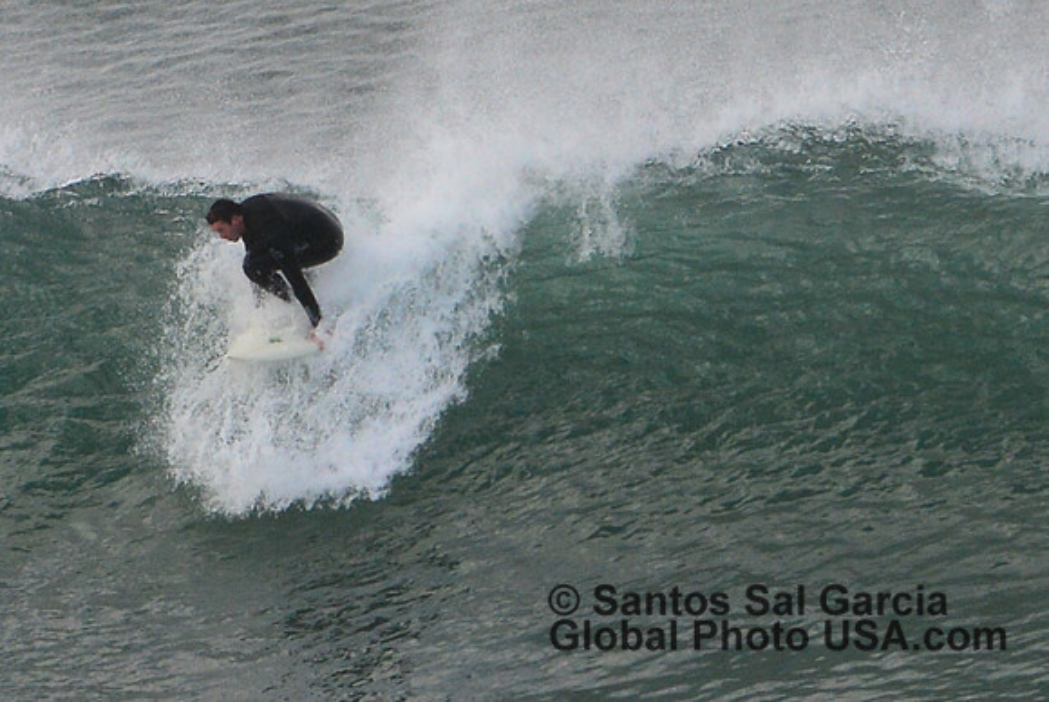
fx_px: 9042
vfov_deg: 4.4
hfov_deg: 6.6
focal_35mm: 310
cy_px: 351
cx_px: 524
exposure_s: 1/800
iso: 1250
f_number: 11
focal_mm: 310
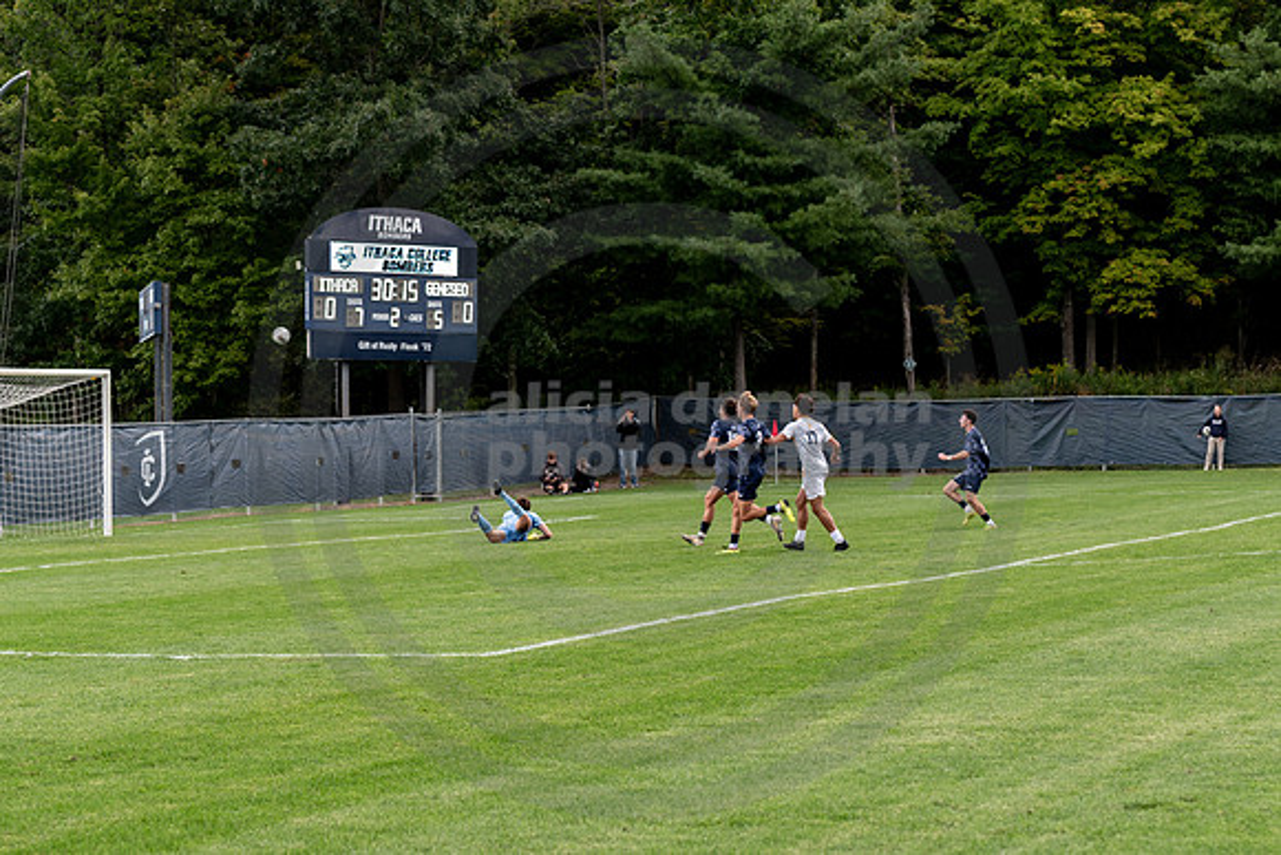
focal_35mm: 98
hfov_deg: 20.7
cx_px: 760
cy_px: 507
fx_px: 3497
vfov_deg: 13.9
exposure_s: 1/320
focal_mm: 82
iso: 320
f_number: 4.5
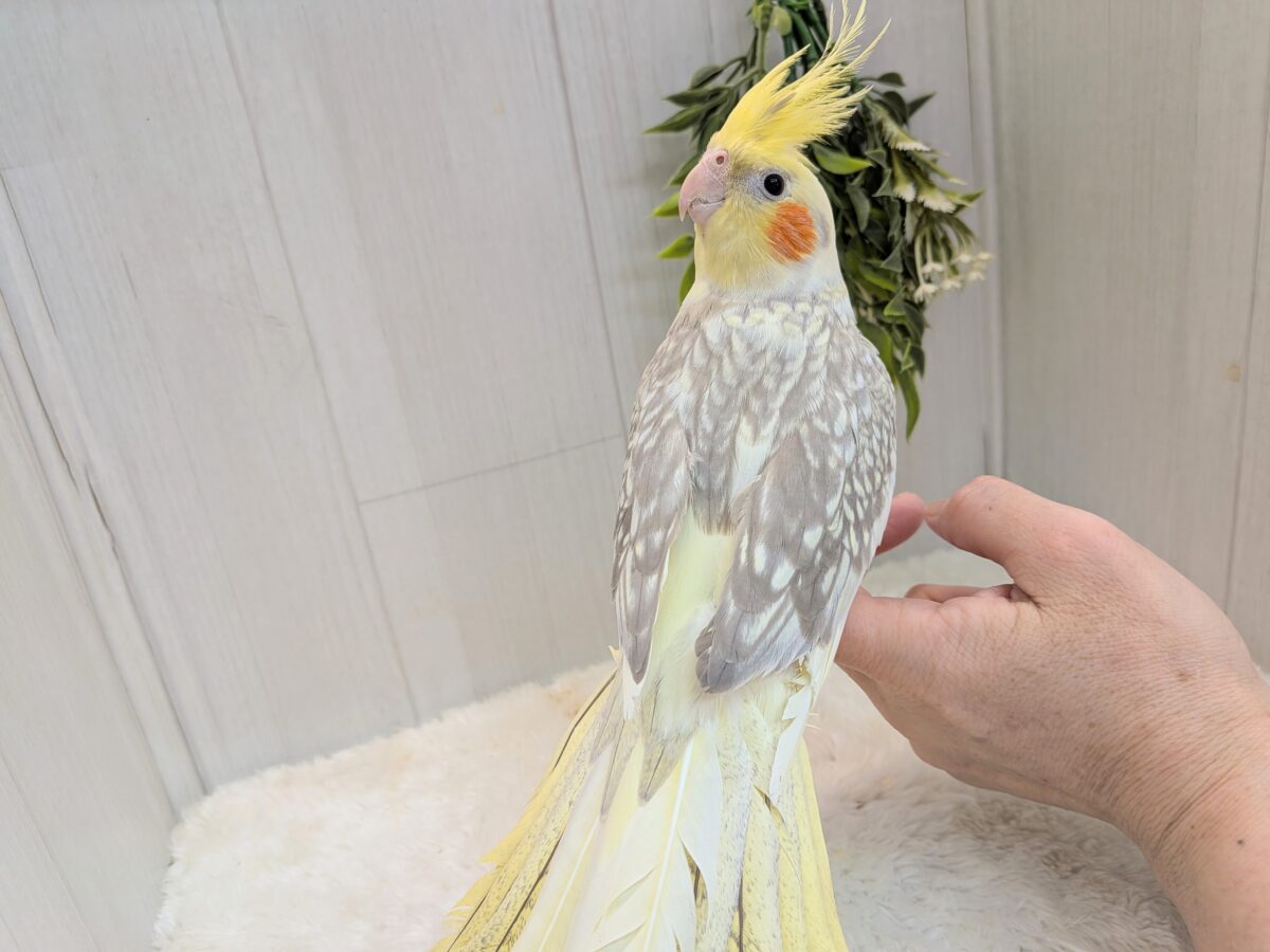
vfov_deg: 56.8
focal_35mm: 24
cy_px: 476
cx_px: 635
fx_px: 881
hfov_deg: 71.6
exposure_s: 1/100
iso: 58
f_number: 1.7
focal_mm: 4.53
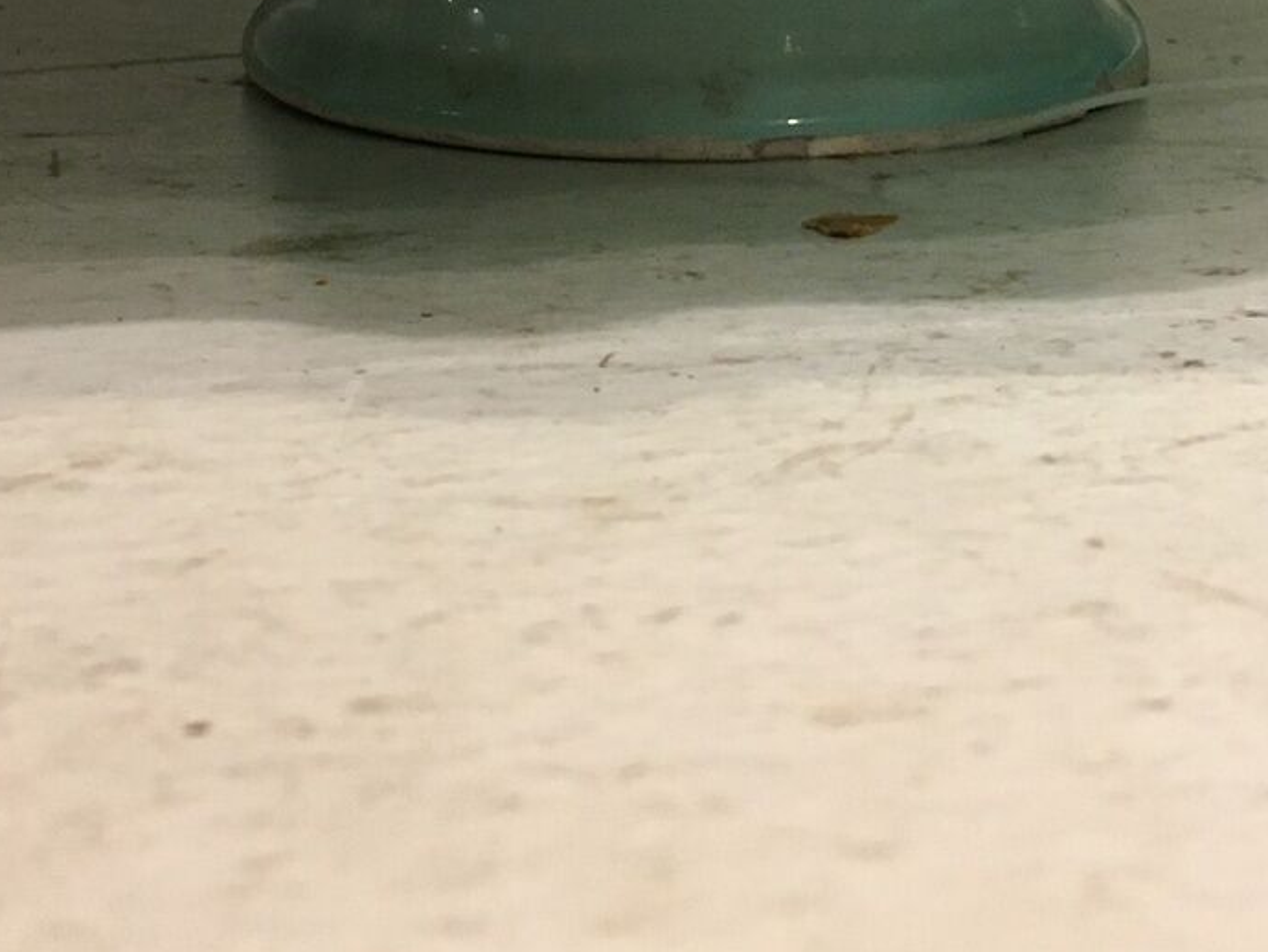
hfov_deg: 23.3
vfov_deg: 16.8
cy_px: -180
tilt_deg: -0.6
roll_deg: +0.1
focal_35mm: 84
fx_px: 3078
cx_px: 640
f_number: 2.2
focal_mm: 4.15
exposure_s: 1/33
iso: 160
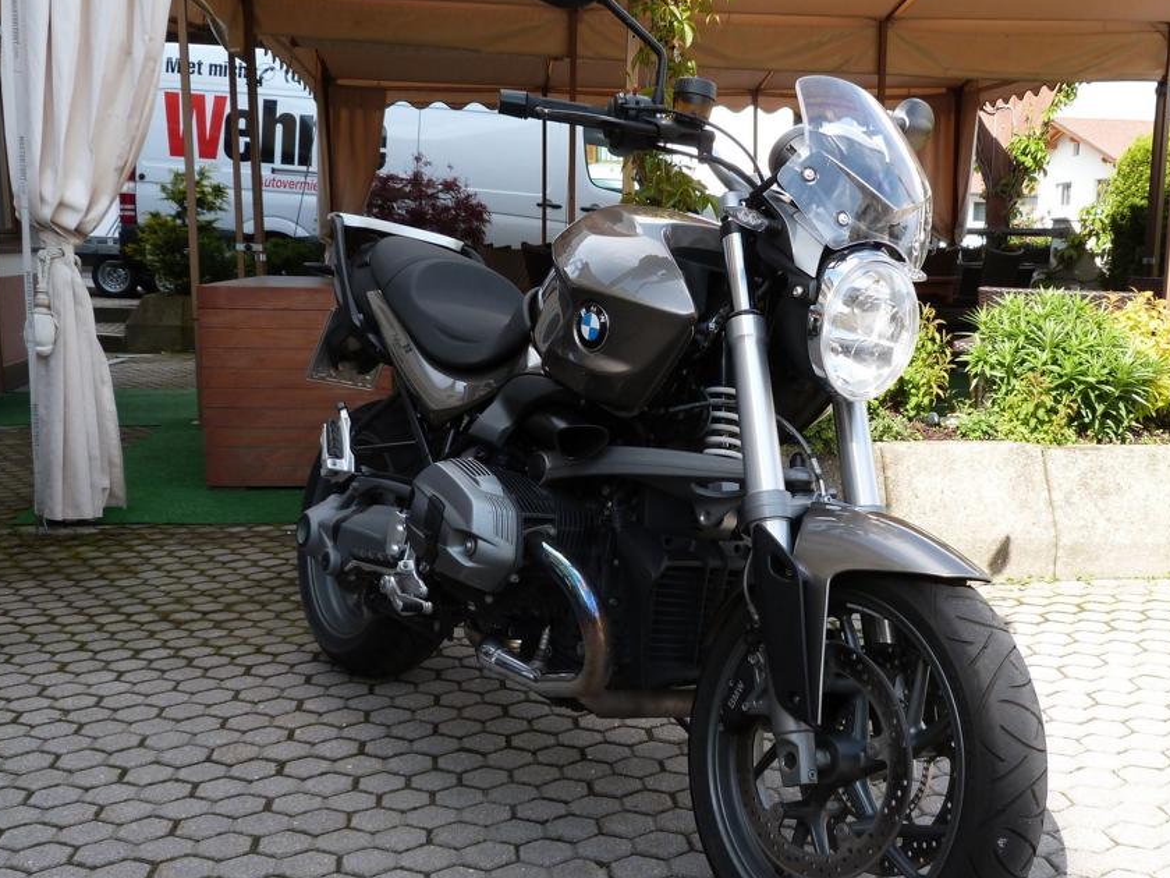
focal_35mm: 39
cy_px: 523
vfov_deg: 36.7
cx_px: 674
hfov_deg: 47.7
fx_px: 1318
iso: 100
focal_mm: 5.6
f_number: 4
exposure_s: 1/200
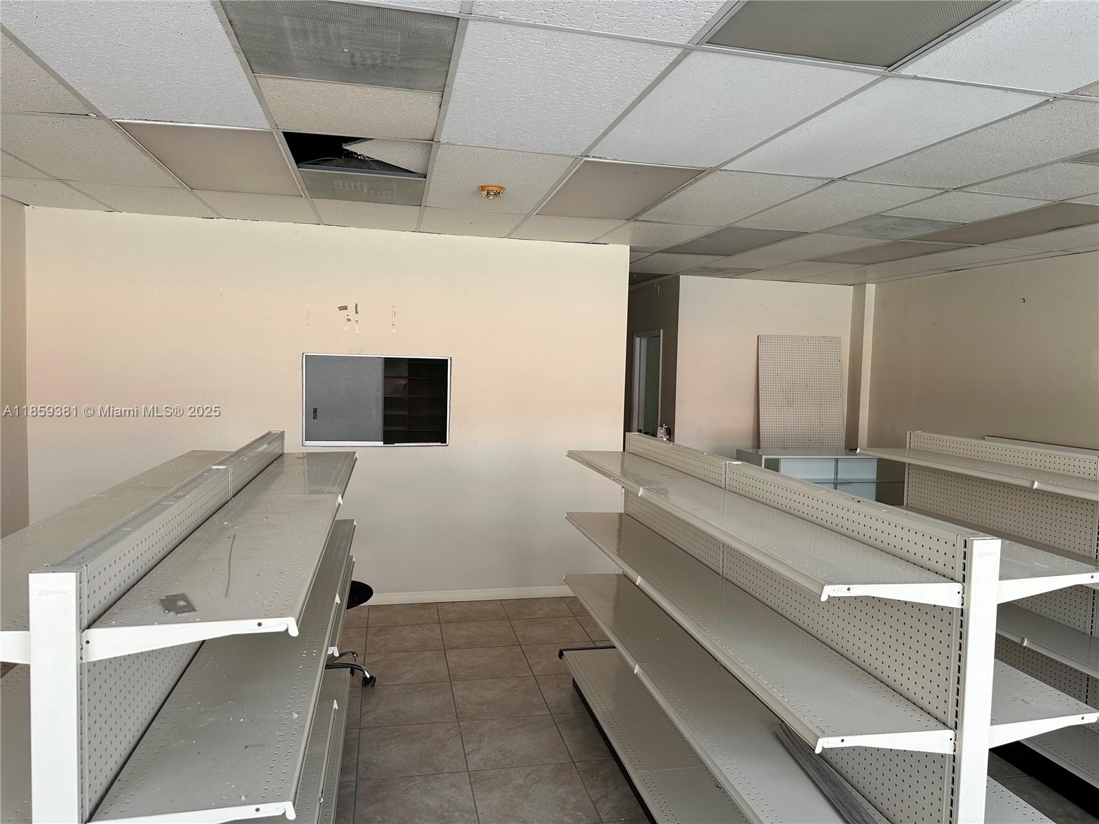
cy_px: 412
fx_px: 762
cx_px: 550
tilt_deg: -3.6
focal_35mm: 24
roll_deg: -2.2
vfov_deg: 56.8
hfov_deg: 71.6
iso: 80
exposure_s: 1/276
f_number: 1.78
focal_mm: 6.86
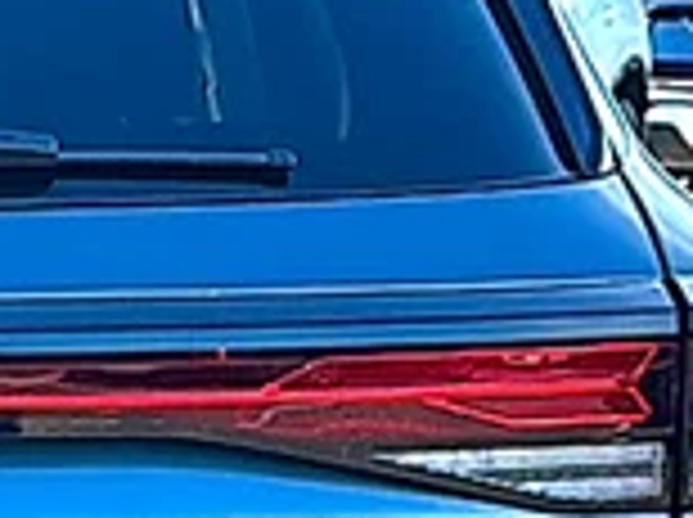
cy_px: 651
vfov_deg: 8.5
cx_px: -360
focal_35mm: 173
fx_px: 3458
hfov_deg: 11.0
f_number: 1.78
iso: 100
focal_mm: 6.86
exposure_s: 1/1259
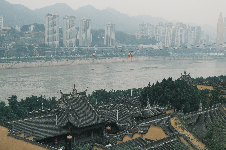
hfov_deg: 38.9
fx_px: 320
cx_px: 113
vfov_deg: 26.5
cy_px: 75
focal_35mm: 51
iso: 400
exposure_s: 1/280
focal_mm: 34.3
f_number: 5.6
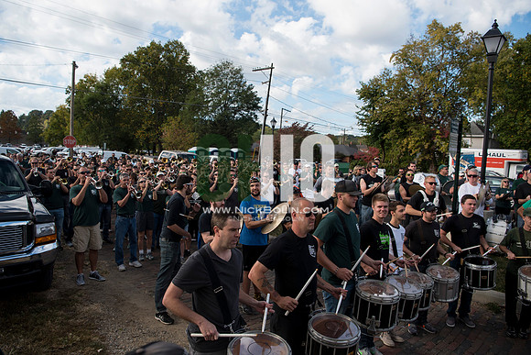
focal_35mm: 24
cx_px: 266
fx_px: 354
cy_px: 178
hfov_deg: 73.7
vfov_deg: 53.2
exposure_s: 1/1000
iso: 250
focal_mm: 24
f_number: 4.5
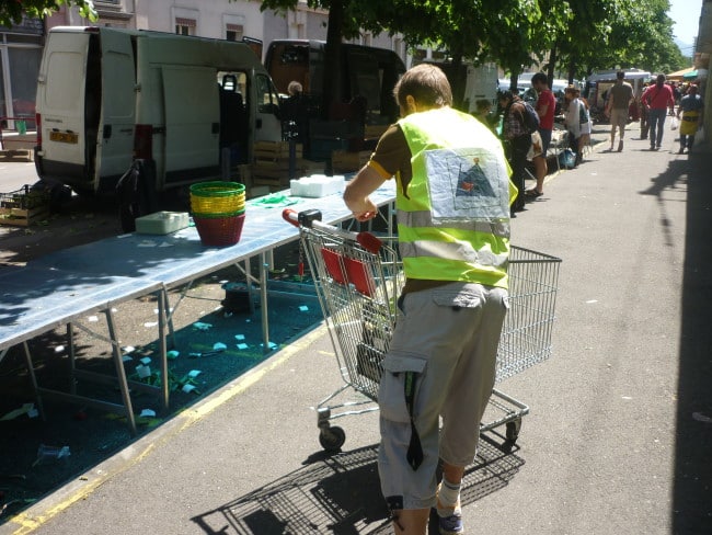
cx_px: 356
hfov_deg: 55.3
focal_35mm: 33
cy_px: 268
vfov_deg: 43.0
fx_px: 679
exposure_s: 1/640
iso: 80
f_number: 2.8
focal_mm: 5.5
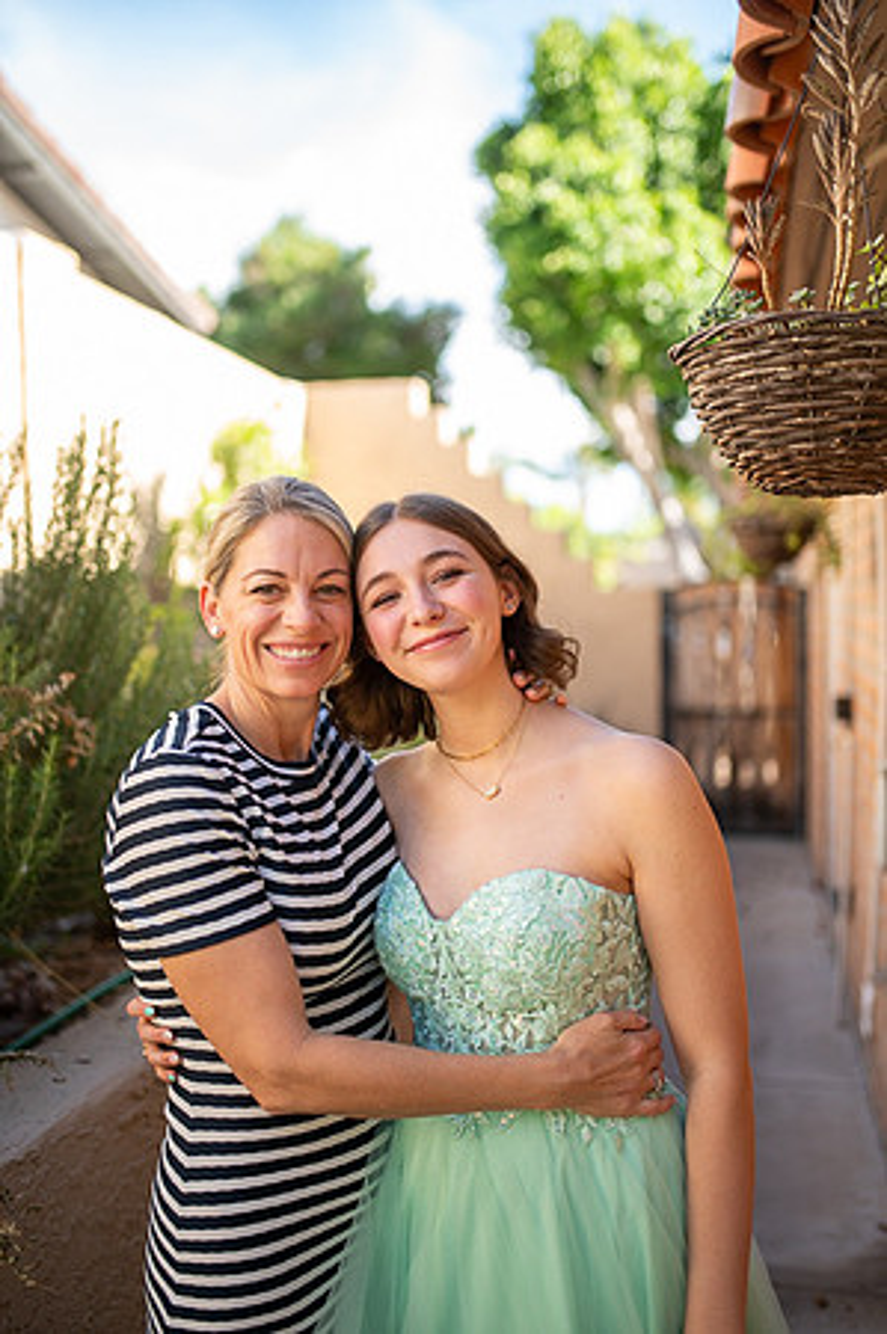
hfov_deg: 37.8
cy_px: 667
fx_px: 1296
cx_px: 444
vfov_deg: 54.5
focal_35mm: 35
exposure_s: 1/2500
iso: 400
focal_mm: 35
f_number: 1.4
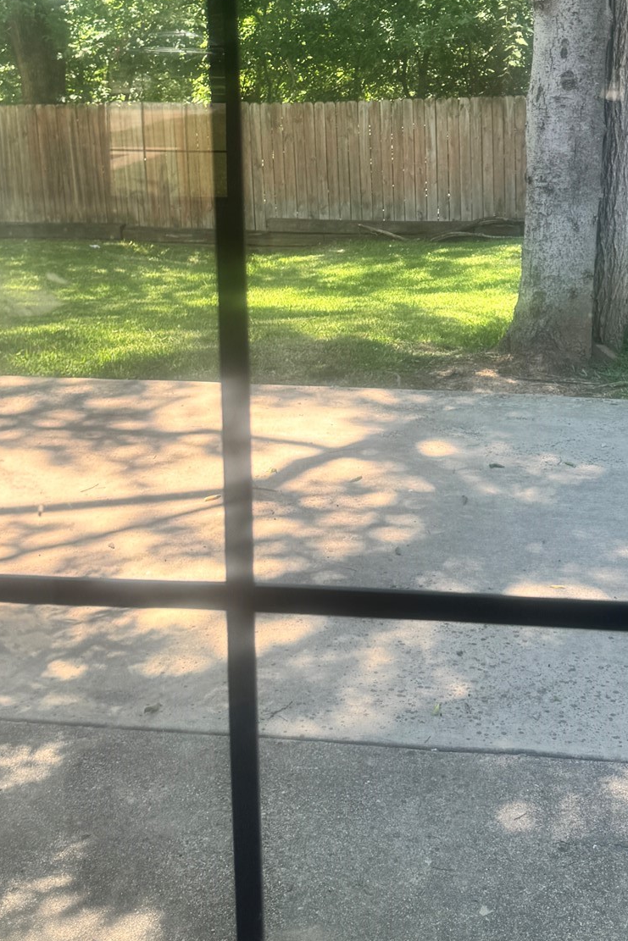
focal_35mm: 46
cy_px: 258
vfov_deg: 41.7
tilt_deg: -11.1
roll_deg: +0.8
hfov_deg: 29.1
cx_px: 418
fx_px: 1203
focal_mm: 6.76
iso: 80
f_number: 1.78
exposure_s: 1/448
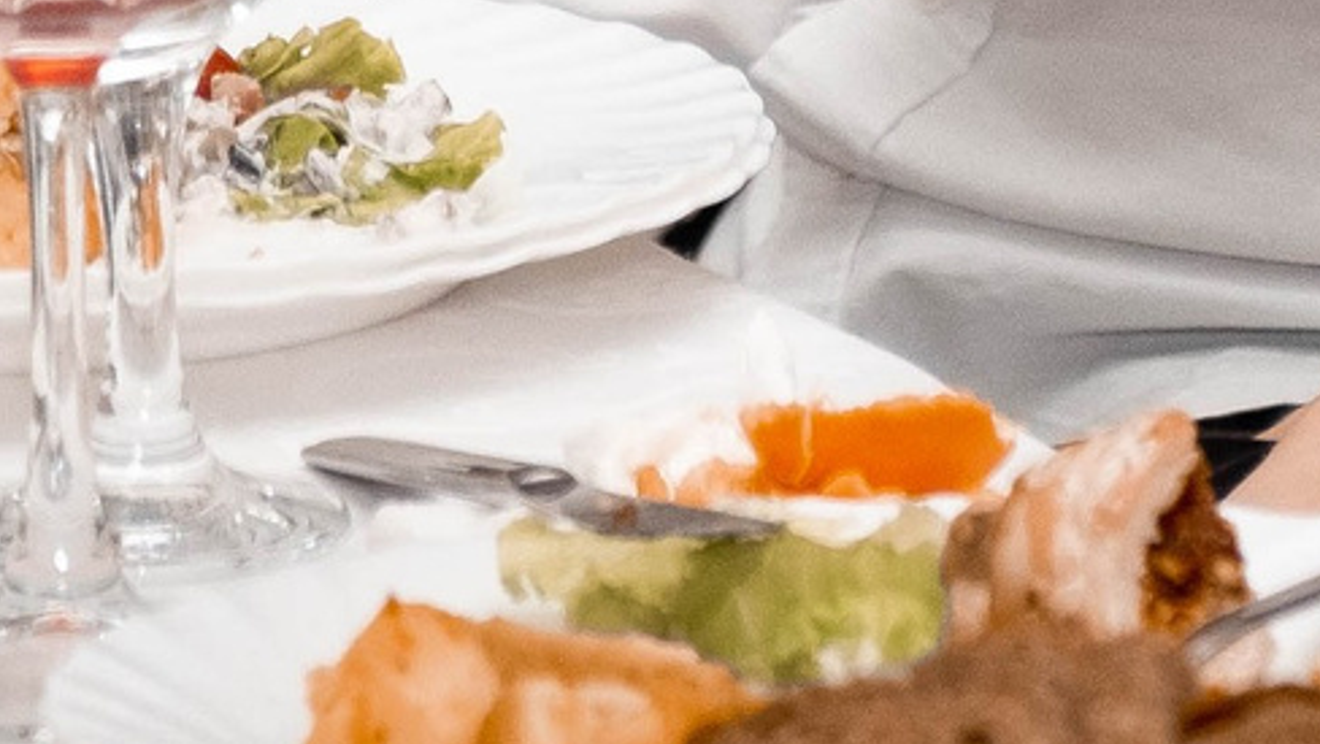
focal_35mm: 456
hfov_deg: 4.7
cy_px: -1516
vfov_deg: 2.6
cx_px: 2072
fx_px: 15968
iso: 800
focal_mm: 55
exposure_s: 1/125
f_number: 4
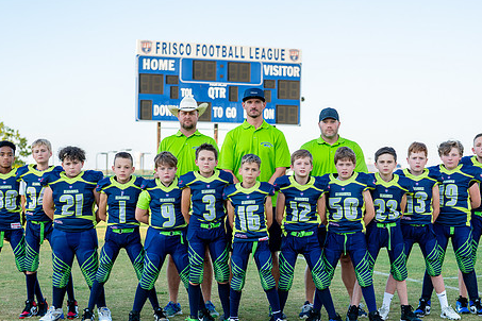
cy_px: 220
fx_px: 1111
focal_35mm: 83
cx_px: 275
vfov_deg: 16.4
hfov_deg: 24.5
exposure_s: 1/400
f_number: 2.5
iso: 100
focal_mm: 50
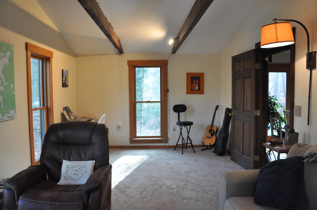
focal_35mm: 27
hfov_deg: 67.4
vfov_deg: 47.8
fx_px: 237
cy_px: 105
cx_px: 158
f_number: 5
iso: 400
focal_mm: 18
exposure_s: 1/25
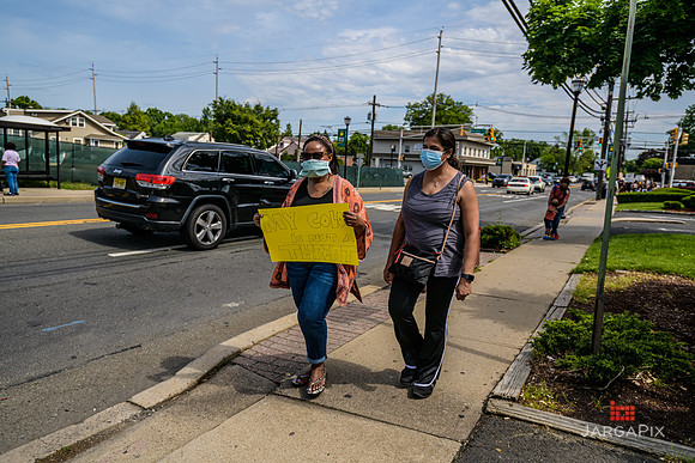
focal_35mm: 24
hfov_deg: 73.7
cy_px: 232
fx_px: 463
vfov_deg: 53.2
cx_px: 348
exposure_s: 1/3200
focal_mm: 24
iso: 200
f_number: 4
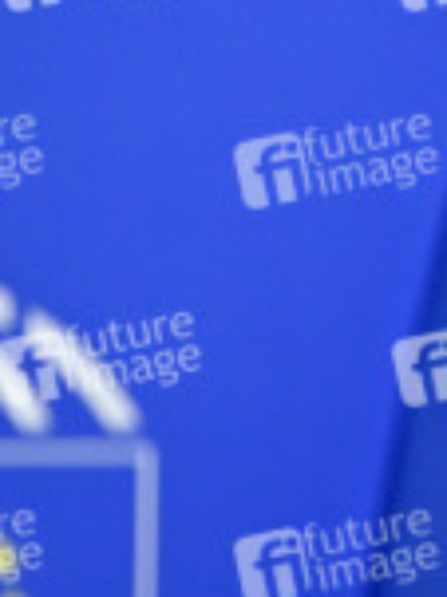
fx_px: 9880
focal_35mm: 573
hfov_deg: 2.6
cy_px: 261
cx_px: 785
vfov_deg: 3.5
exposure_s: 1/800
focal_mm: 200
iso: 5000
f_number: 2.8
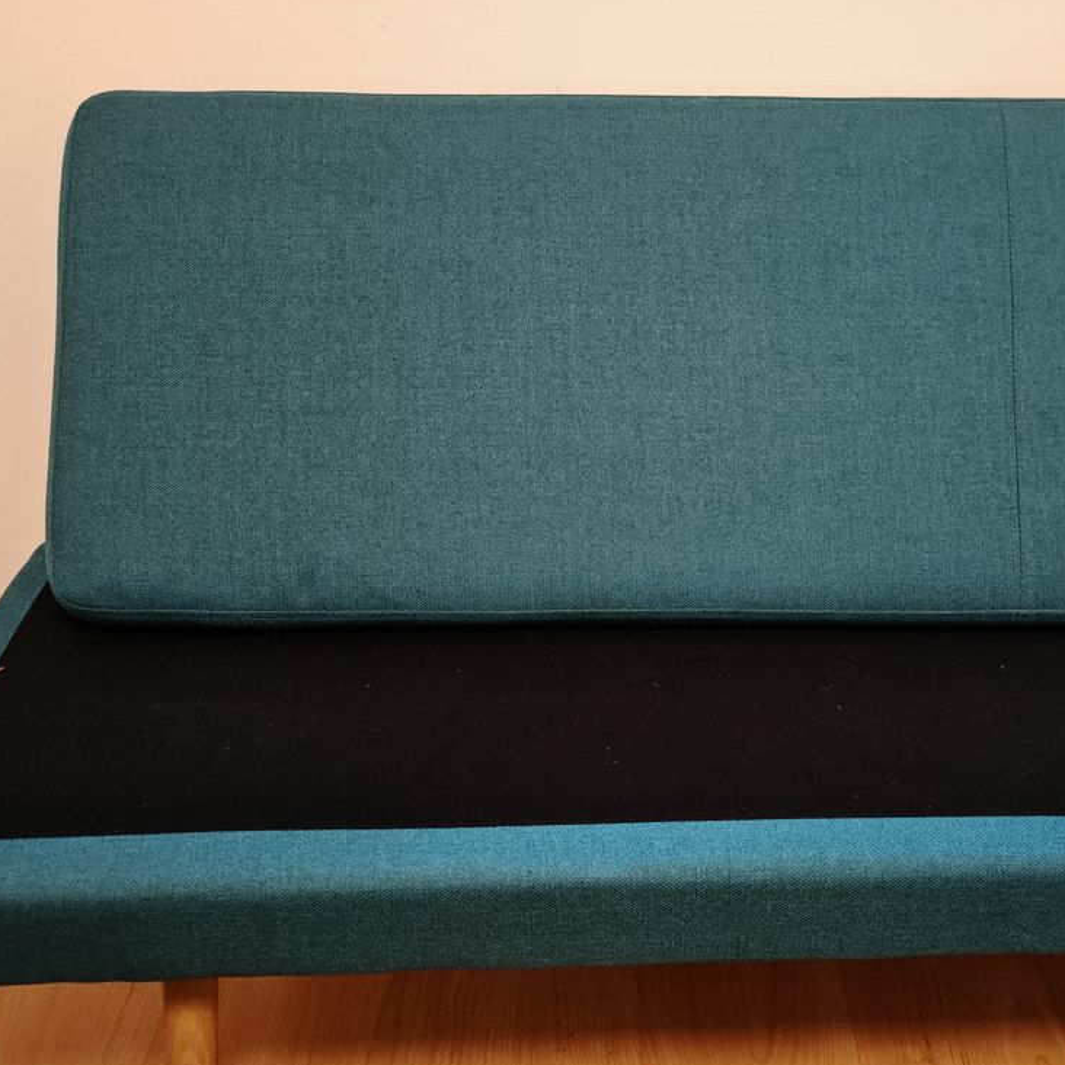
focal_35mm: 35
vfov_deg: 47.2
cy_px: 538
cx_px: 620
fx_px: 1218
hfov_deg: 47.0
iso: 800
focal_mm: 5.4
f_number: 1.6
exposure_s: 1/33
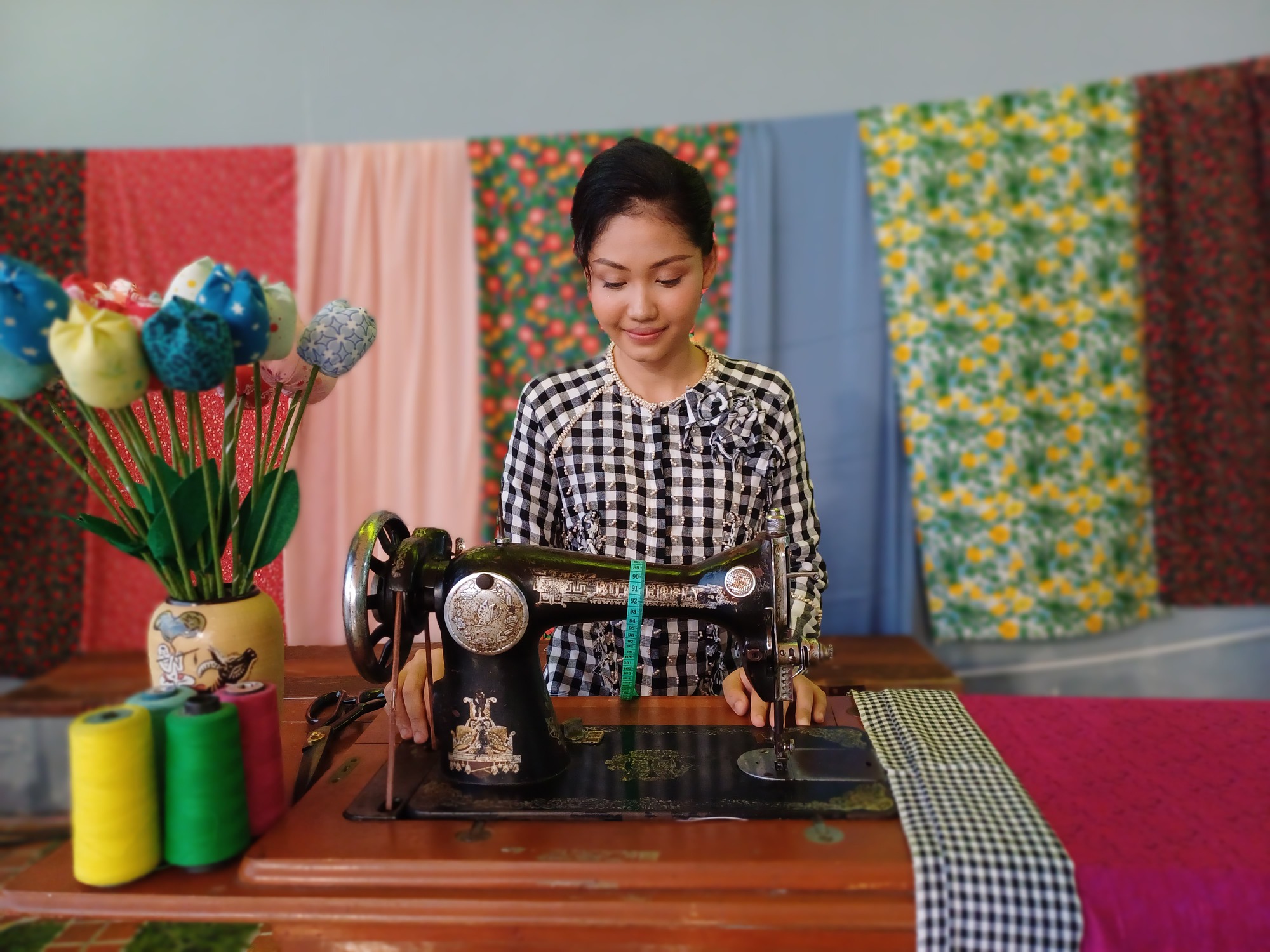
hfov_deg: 69.4
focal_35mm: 25
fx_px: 917
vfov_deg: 54.9
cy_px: 476
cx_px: 635
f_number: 1.8
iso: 400
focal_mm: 4.65
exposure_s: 1/50
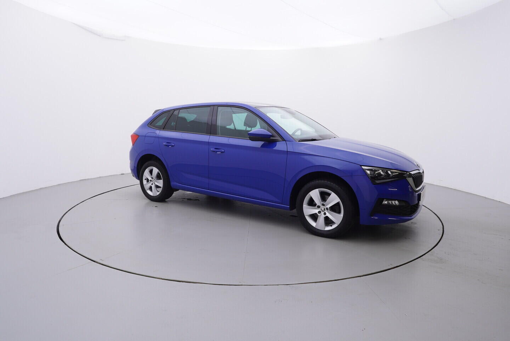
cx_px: 255
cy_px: 170
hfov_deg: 77.3
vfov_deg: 56.2
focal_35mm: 22
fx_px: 319
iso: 200
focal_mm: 15
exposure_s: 1/80
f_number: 5
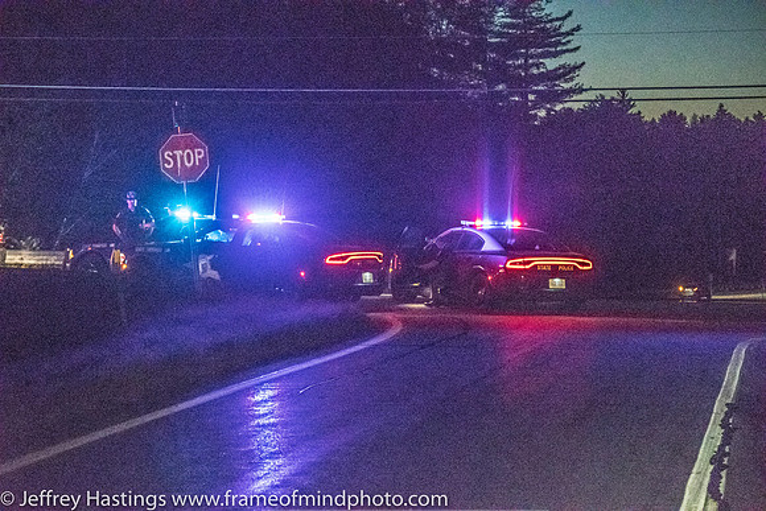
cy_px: 256
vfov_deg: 9.6
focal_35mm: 142
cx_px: 383
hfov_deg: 14.4
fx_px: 3033
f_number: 4.2
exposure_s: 1/400
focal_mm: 95
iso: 16000
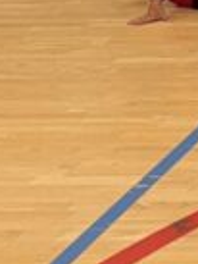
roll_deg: -0.2
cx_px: 727
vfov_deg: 10.4
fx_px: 1363
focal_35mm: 179
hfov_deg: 6.9
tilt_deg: -5.8
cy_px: -197
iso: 50
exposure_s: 1/121
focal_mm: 6.76
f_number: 1.78
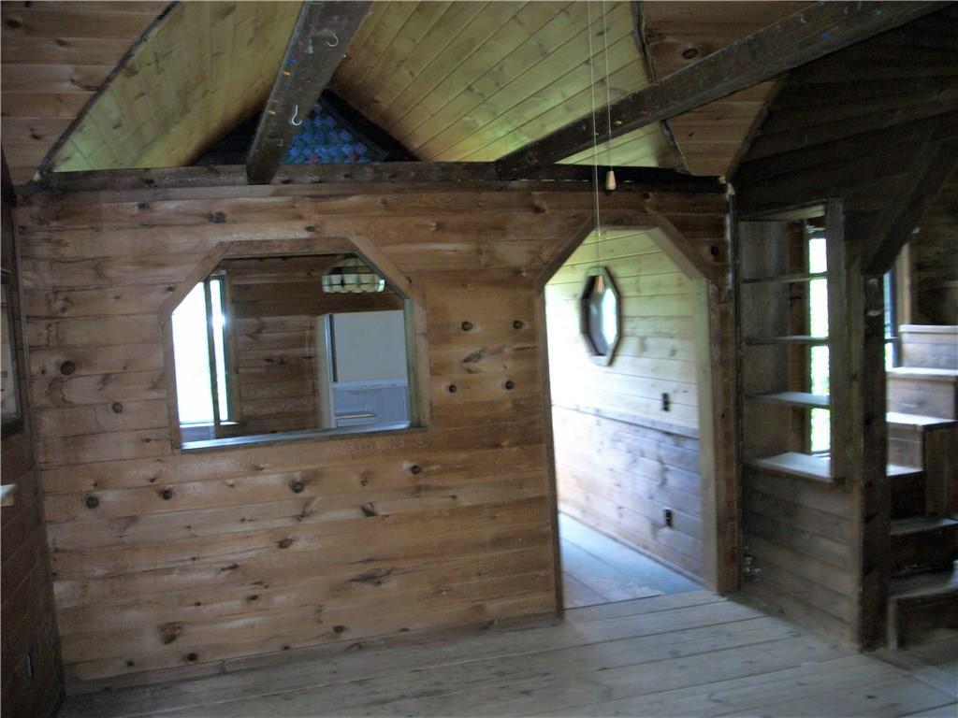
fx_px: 886
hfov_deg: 56.8
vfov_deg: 44.2
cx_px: 479
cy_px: 359
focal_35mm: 32
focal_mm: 5.7
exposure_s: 1/30
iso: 160
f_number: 2.9
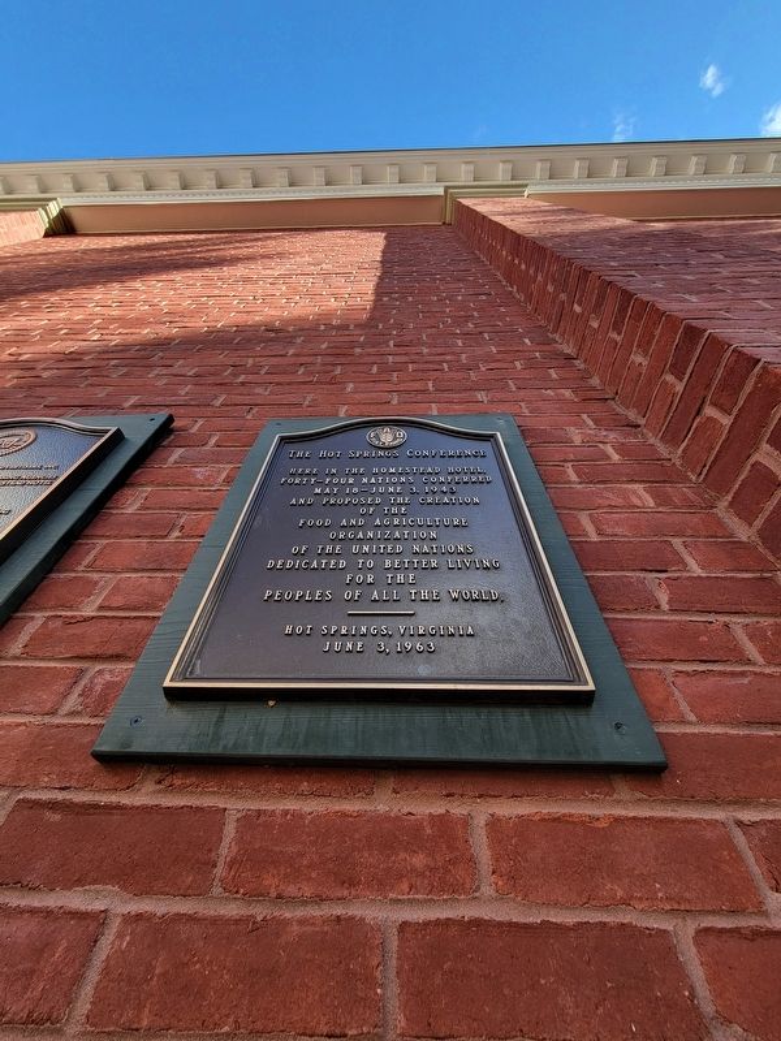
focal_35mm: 13
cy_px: 520
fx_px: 391
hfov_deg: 89.9
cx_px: 390
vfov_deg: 106.2
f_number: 2.2
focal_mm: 2.2
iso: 50
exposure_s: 1/222
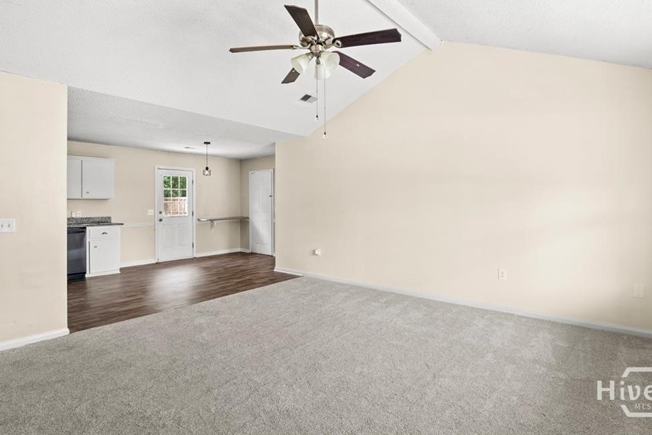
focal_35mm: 18
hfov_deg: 91.5
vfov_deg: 68.7
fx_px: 317
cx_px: 333
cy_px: 207
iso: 250
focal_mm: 11
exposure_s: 1/2.5
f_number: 7.1
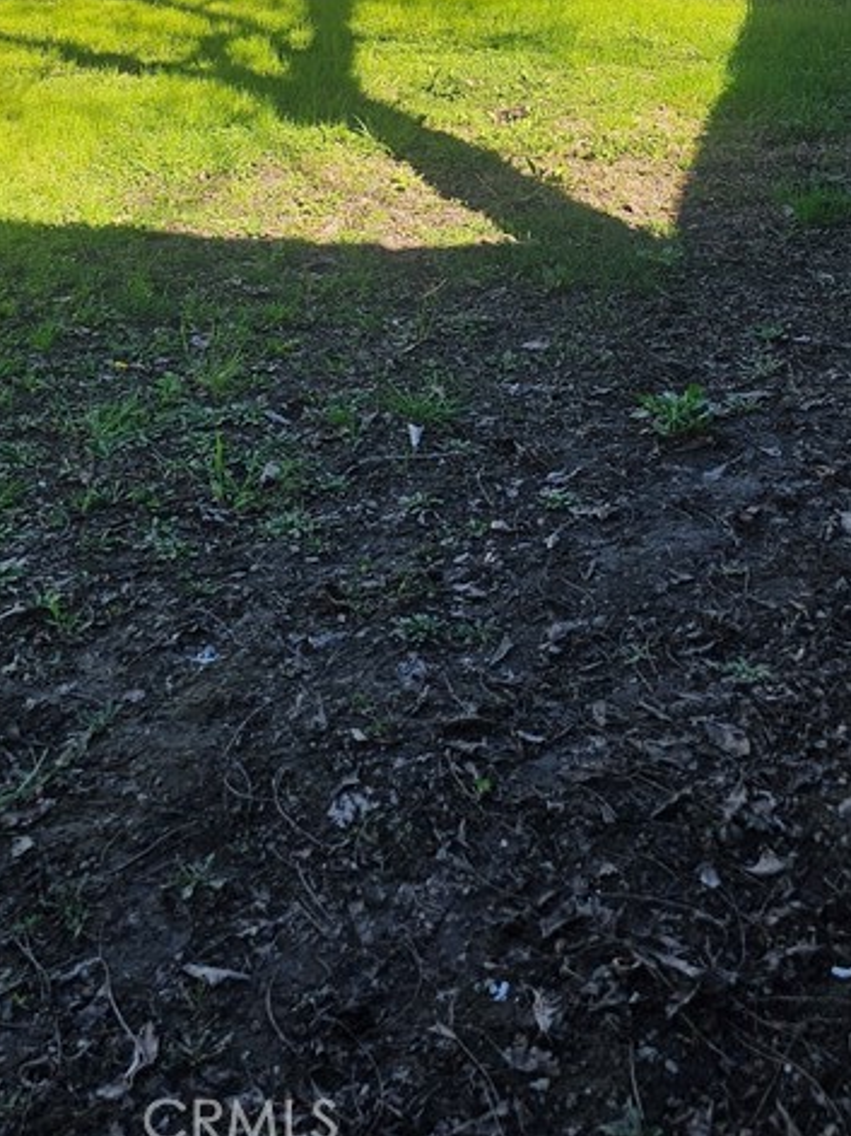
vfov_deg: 33.8
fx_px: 1640
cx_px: 398
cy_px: -80
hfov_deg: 29.1
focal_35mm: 50
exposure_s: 1/511
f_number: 1.7
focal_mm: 6.3
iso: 16
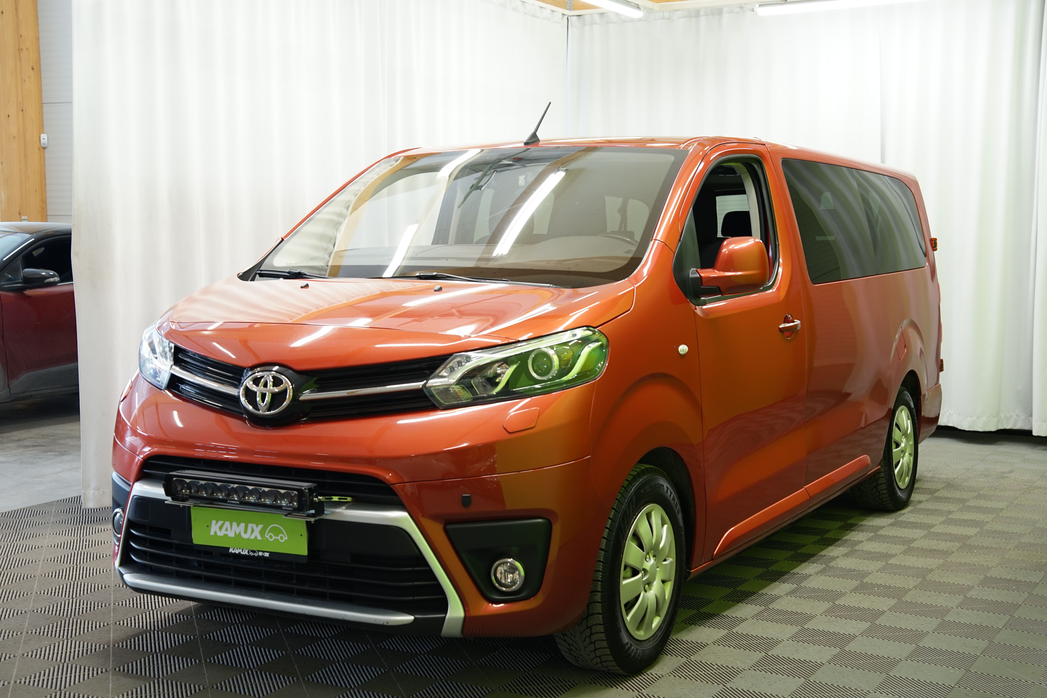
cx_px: 524
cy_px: 349
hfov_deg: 41.9
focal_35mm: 47
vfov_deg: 28.6
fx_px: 1367
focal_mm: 47
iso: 500
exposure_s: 1/15
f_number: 5
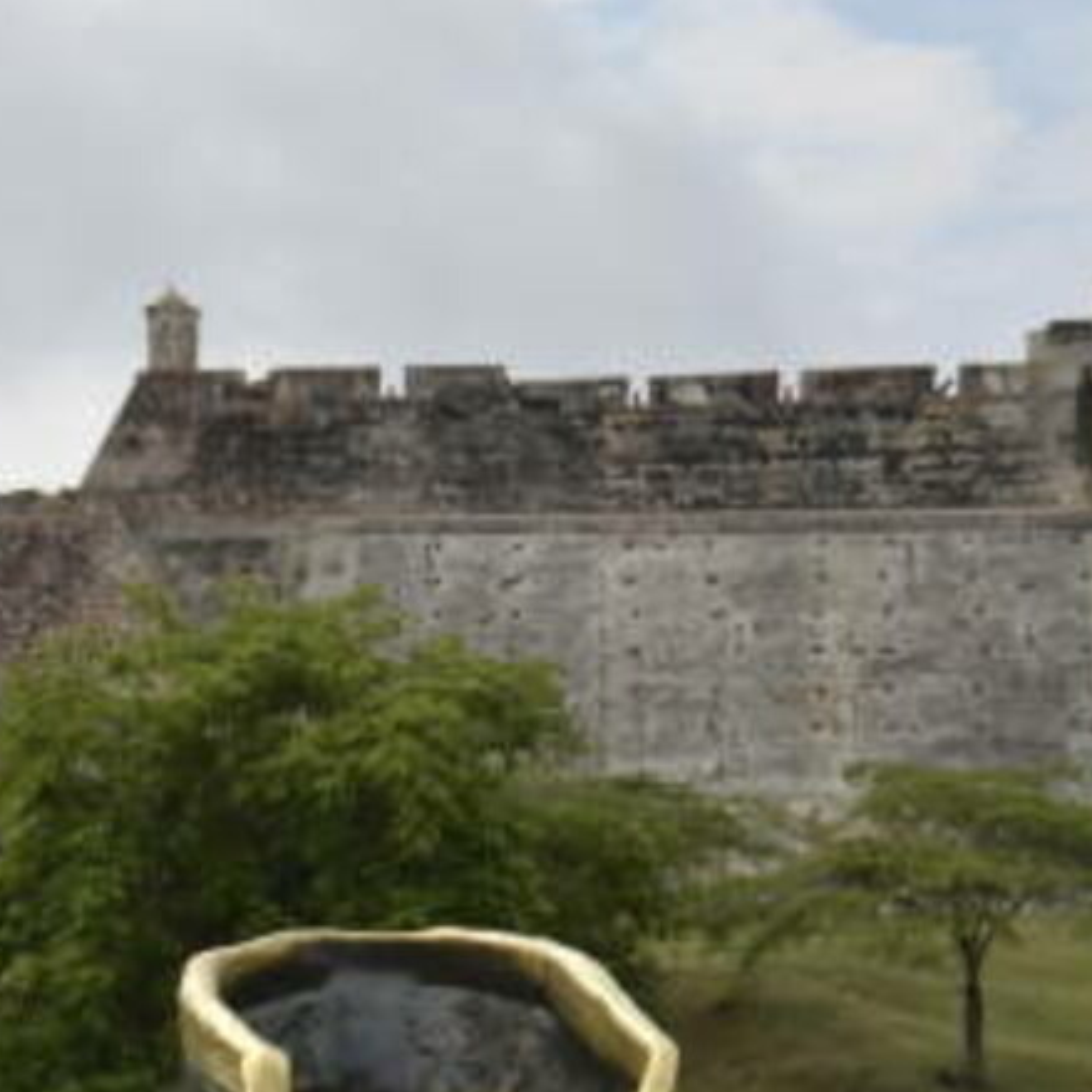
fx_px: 3640
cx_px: -355
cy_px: 1153
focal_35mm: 102
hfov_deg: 16.1
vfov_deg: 16.6
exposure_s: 1/1250
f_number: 5
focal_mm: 22
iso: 200
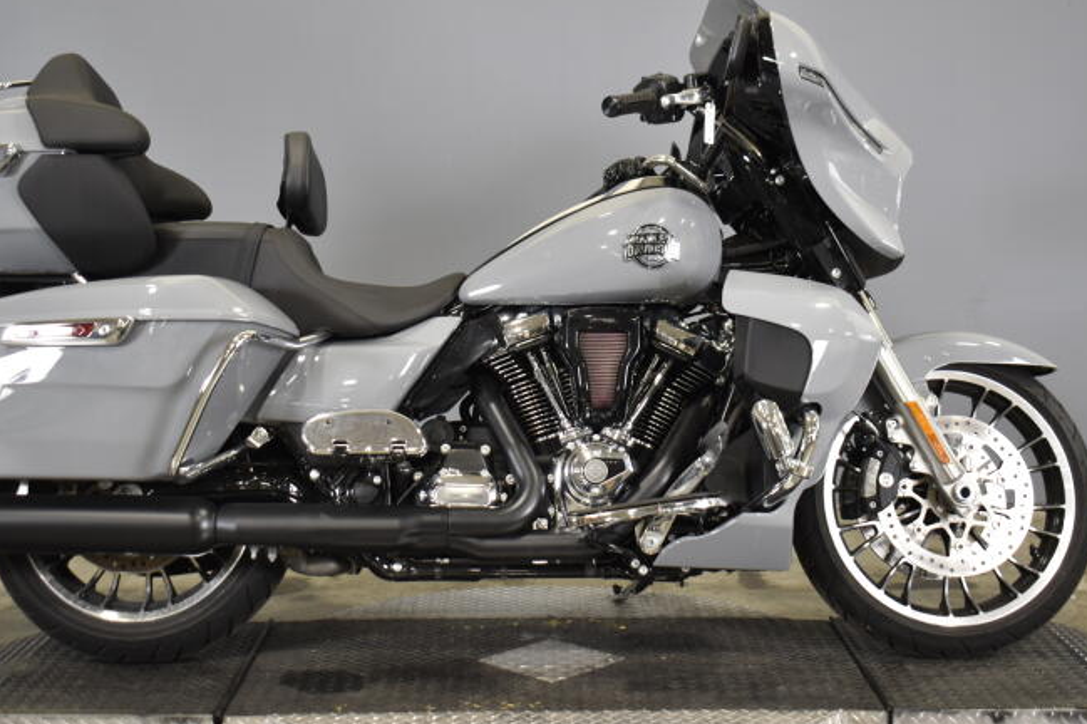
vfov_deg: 25.2
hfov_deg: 37.1
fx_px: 1618
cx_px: 494
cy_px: 292
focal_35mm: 54
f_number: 4.2
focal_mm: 29
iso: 400
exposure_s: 1/15
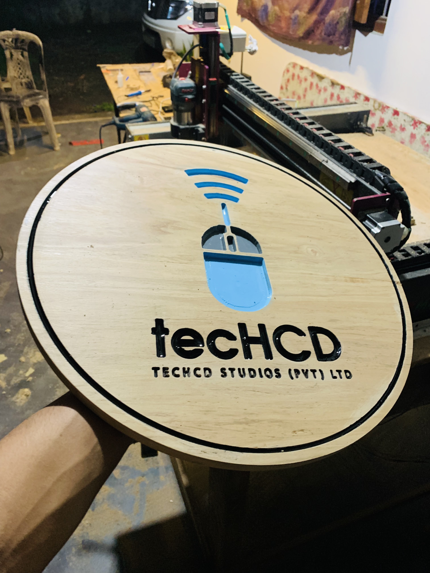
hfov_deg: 53.1
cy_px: 286
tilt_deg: -37.1
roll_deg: -1.9
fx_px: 431
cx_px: 215
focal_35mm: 26
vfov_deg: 67.3
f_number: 1.8
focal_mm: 4.25
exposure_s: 1/33
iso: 320
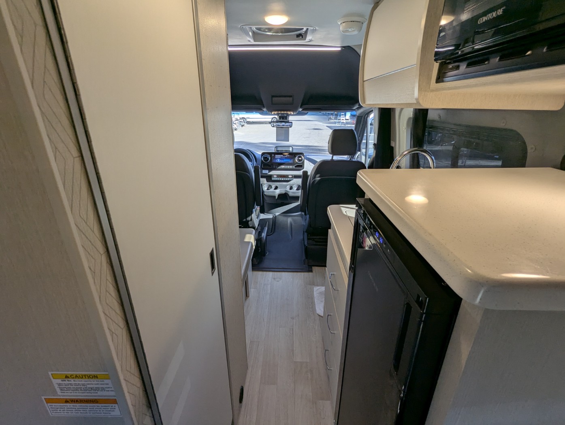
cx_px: 282
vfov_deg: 78.2
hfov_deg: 94.4
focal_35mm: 16
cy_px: 212
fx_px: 261
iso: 44
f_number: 2.2
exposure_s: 1/176
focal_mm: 2.35
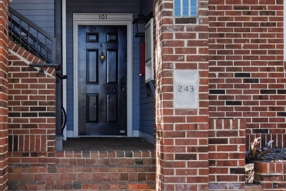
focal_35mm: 61
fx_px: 485
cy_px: 111
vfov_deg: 22.2
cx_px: 84
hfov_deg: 32.5
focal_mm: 14
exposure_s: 1/13
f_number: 8
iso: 100
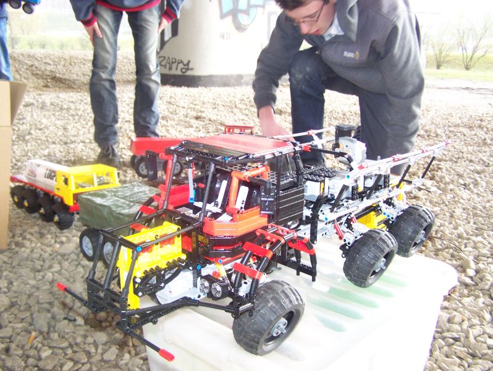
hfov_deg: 48.9
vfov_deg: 37.8
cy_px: 186
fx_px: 542
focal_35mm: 38
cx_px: 246
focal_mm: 6.3
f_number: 2.8
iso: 160
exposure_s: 1/80
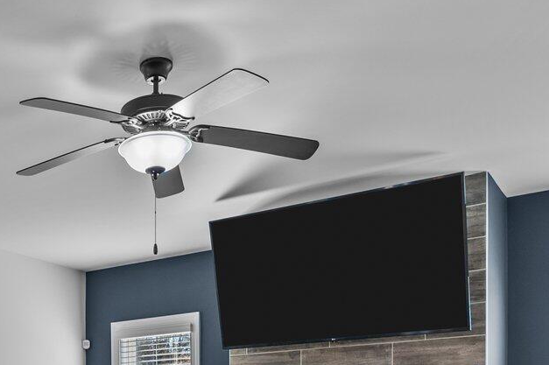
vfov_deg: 24.7
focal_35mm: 49
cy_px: 445
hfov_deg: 37.1
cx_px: 32
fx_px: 747
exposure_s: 1/15
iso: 400
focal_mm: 15
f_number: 7.1
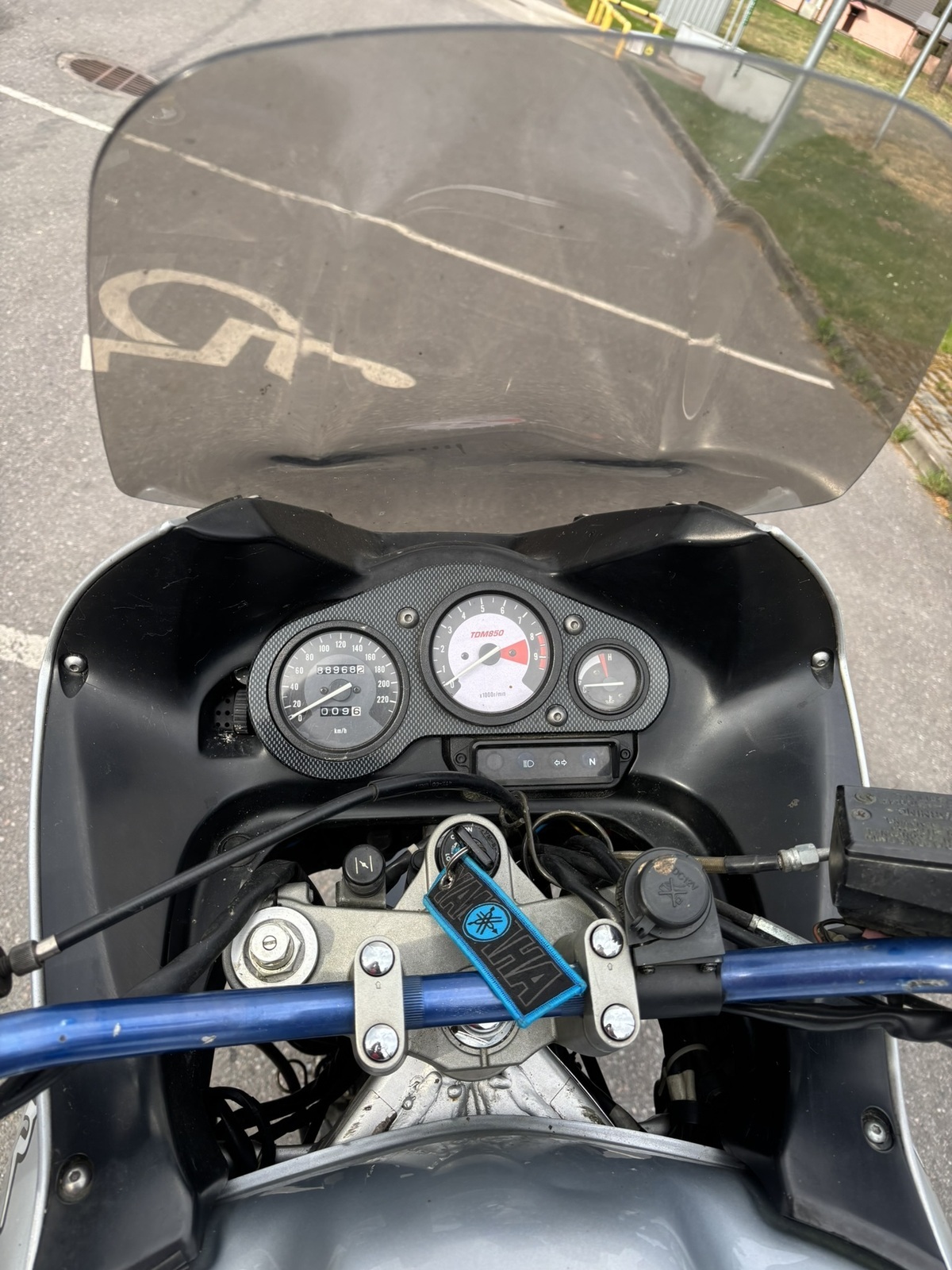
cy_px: 635
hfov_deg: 53.1
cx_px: 476
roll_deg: -25.3
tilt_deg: -34.4
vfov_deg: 67.3
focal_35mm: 26
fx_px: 953
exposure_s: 1/675
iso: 50
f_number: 1.6
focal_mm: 5.96
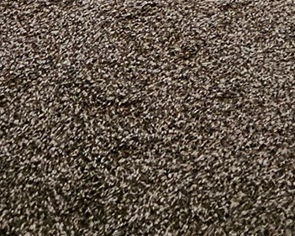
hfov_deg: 23.3
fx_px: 646
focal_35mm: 74
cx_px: 365
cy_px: -391
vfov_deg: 13.0
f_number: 2.2
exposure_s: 1/60
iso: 200
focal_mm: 1.74
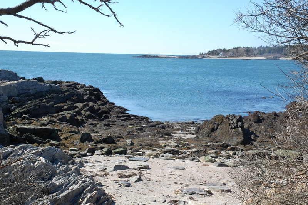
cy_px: 102
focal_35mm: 57
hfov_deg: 35.1
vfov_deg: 23.7
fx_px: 487
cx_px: 154
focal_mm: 38
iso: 200
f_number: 9
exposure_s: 1/320
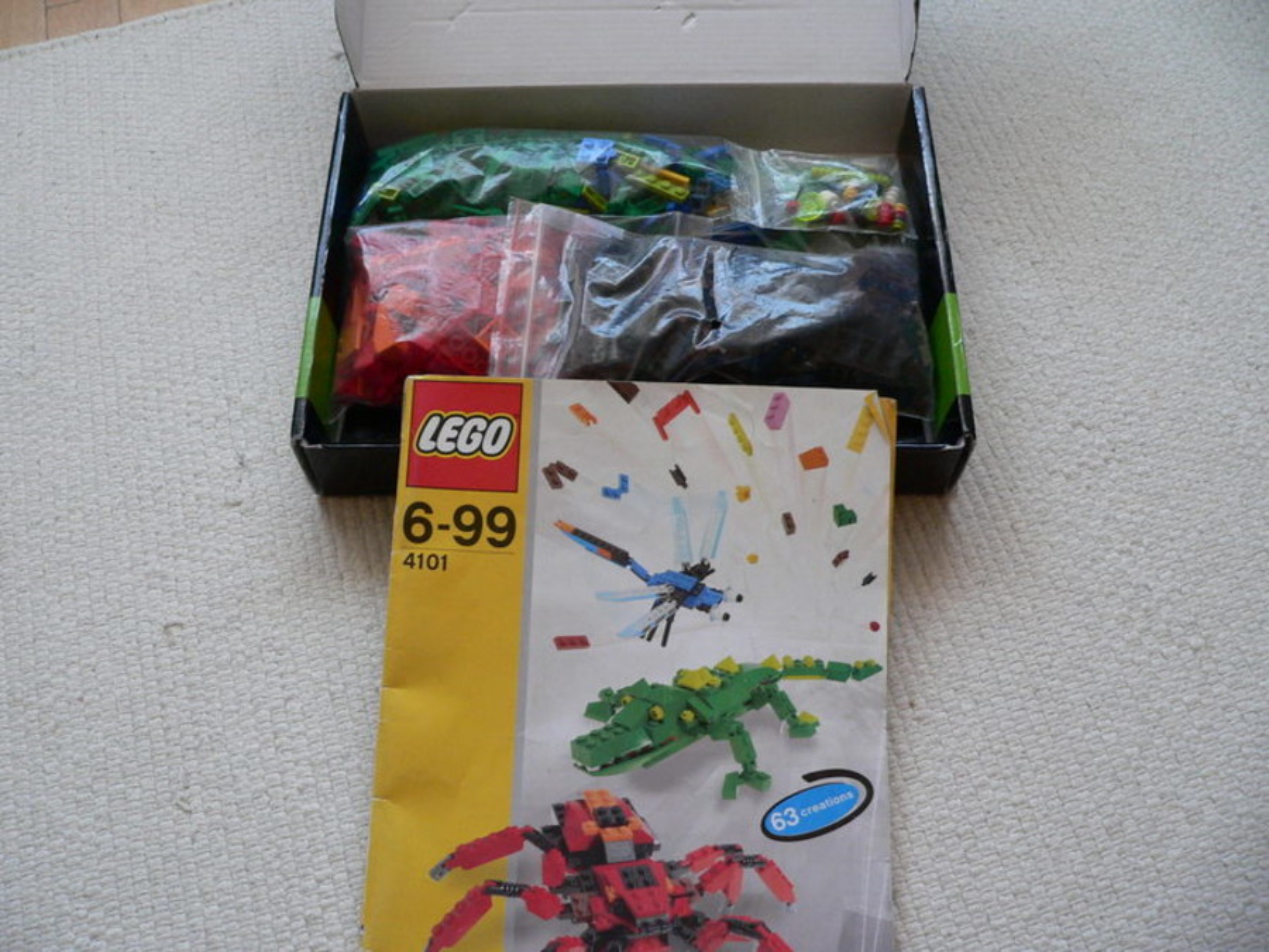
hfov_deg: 51.4
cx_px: 634
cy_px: 476
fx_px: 1320
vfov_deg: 39.7
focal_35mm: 36
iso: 200
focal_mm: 6
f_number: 2.8
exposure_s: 1/40
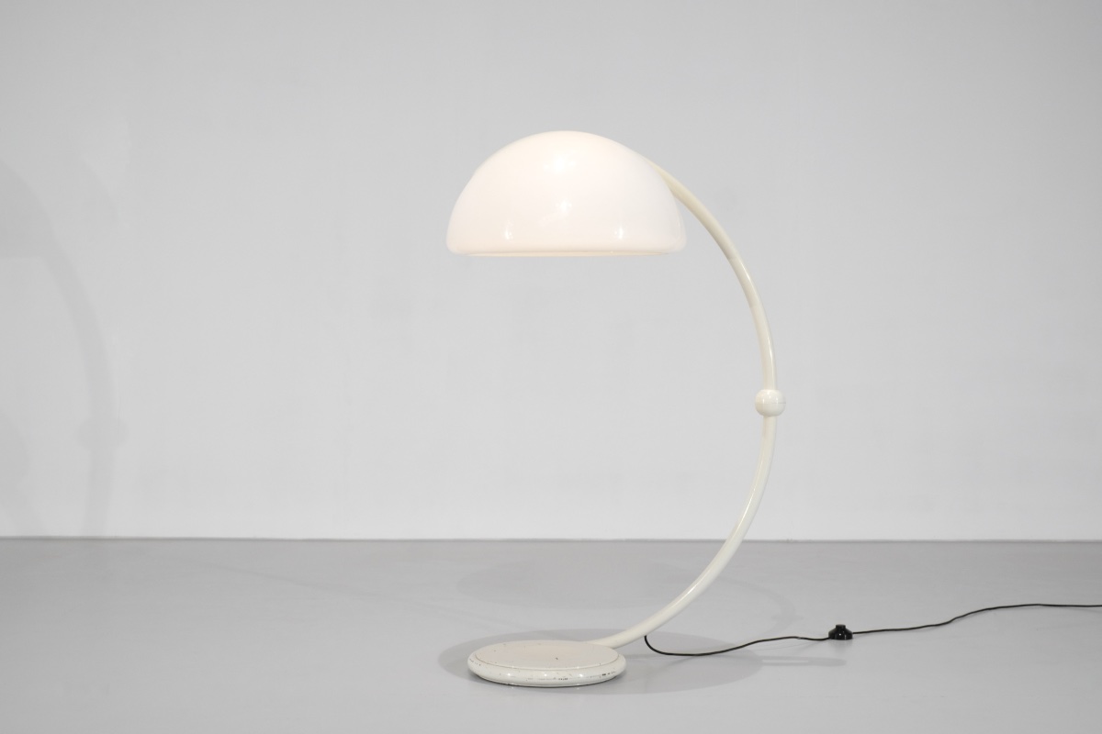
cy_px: 367
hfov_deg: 37.5
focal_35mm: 53
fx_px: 1622
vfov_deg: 25.5
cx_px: 551
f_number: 8
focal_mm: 35
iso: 800
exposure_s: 1/50
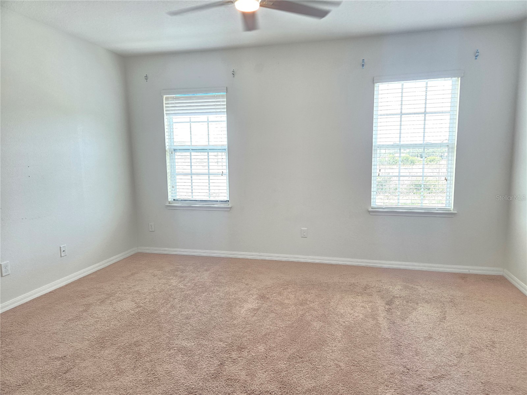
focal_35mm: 23
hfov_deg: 73.9
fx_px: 350
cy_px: 198
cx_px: 264
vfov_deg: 58.9
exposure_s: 1/120
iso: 160
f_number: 1.8
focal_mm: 5.4
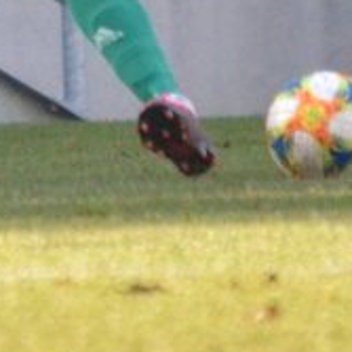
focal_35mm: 2740
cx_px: 38
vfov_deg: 0.6
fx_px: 31523
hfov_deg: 0.6
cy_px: -195
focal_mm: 300
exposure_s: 1/2500
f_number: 6.3
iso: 3200
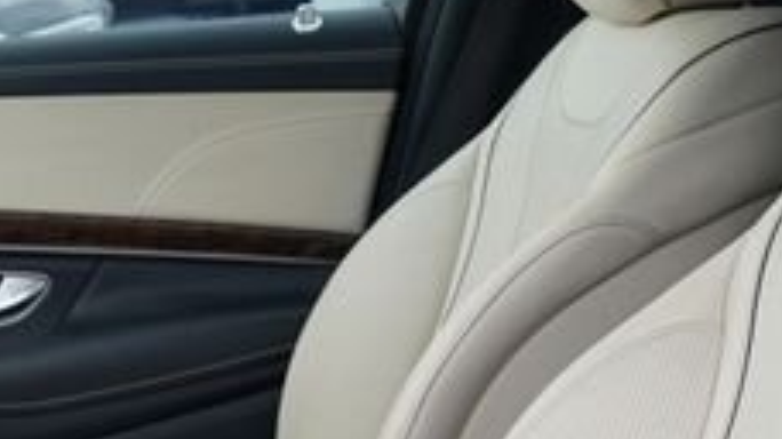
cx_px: -62
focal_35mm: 113
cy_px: 300
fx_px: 2342
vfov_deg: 10.7
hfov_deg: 18.3
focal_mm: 24
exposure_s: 1/100
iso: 100
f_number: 5.6
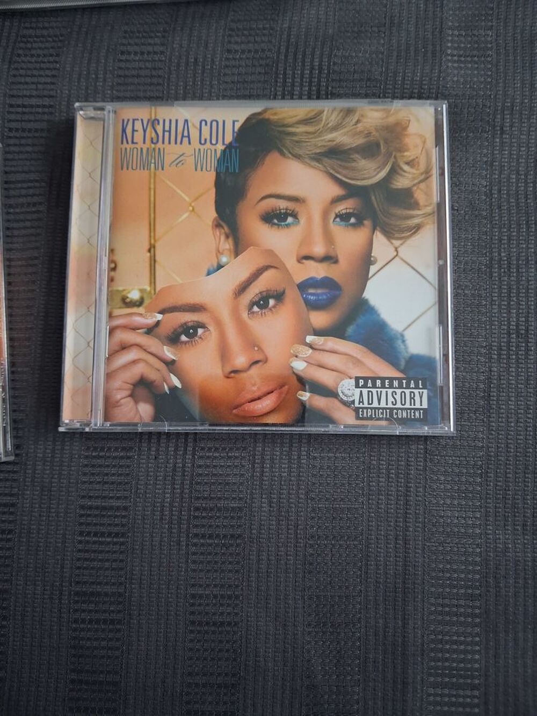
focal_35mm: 27
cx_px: 268
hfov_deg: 51.4
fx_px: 558
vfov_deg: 65.3
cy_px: 358
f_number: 1.8
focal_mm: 4
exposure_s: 1/33
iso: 640
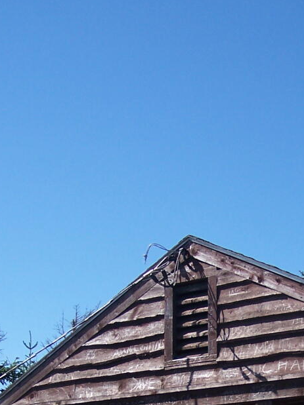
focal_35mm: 84
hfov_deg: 17.4
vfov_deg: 22.3
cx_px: 254
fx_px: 984
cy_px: 413
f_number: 2.8
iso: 80
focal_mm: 6.3
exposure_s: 1/1000
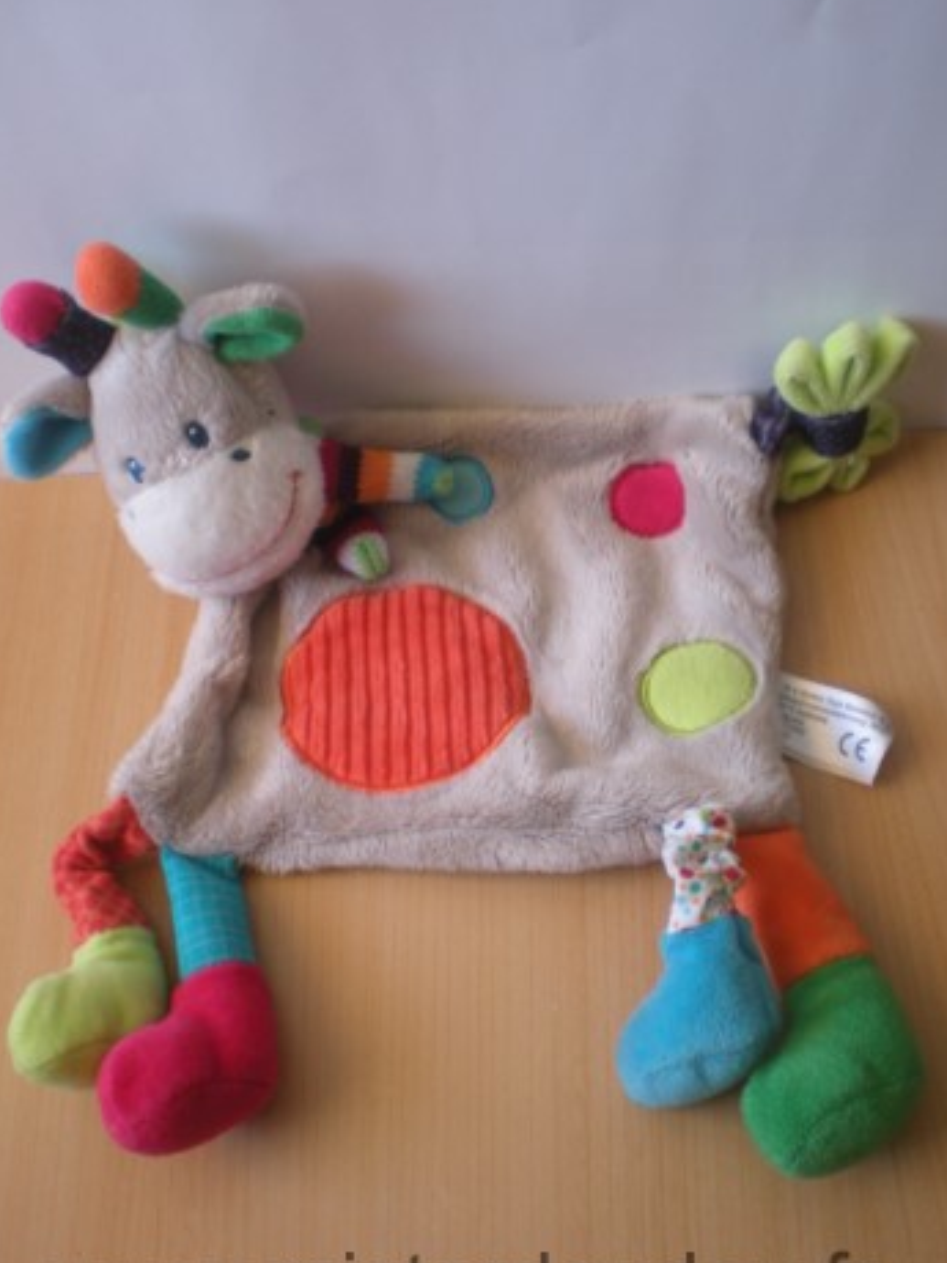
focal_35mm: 43
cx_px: 461
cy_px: 626
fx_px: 1568
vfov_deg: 43.9
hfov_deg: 33.6
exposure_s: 1/57
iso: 129
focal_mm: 6.3
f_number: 3.1
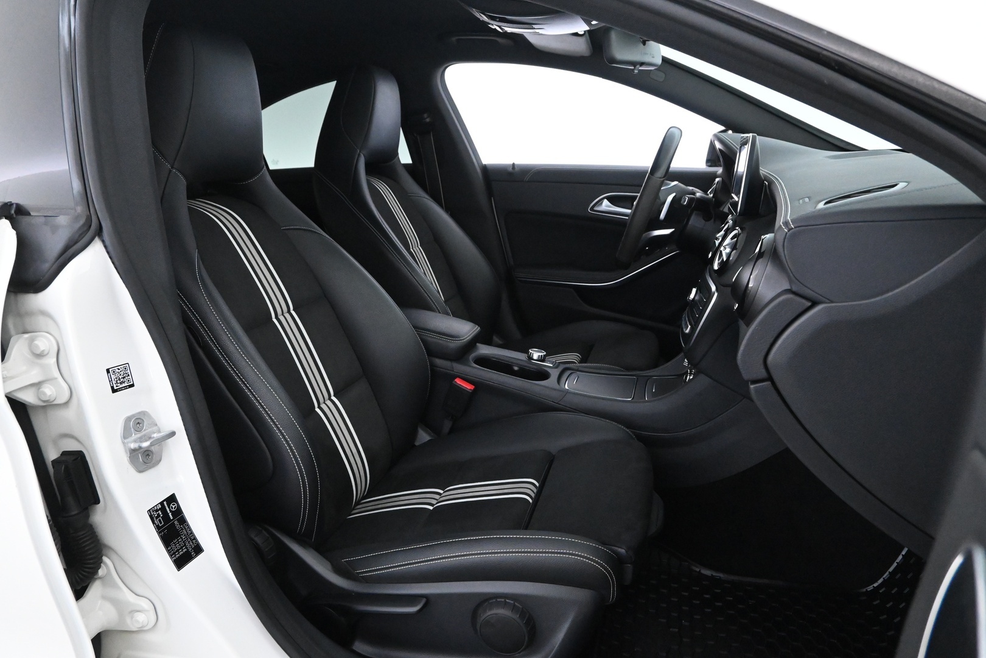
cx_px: 493
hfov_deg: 73.7
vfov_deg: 53.1
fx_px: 657
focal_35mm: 24
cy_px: 329
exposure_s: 1/40
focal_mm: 16
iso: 6400
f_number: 5
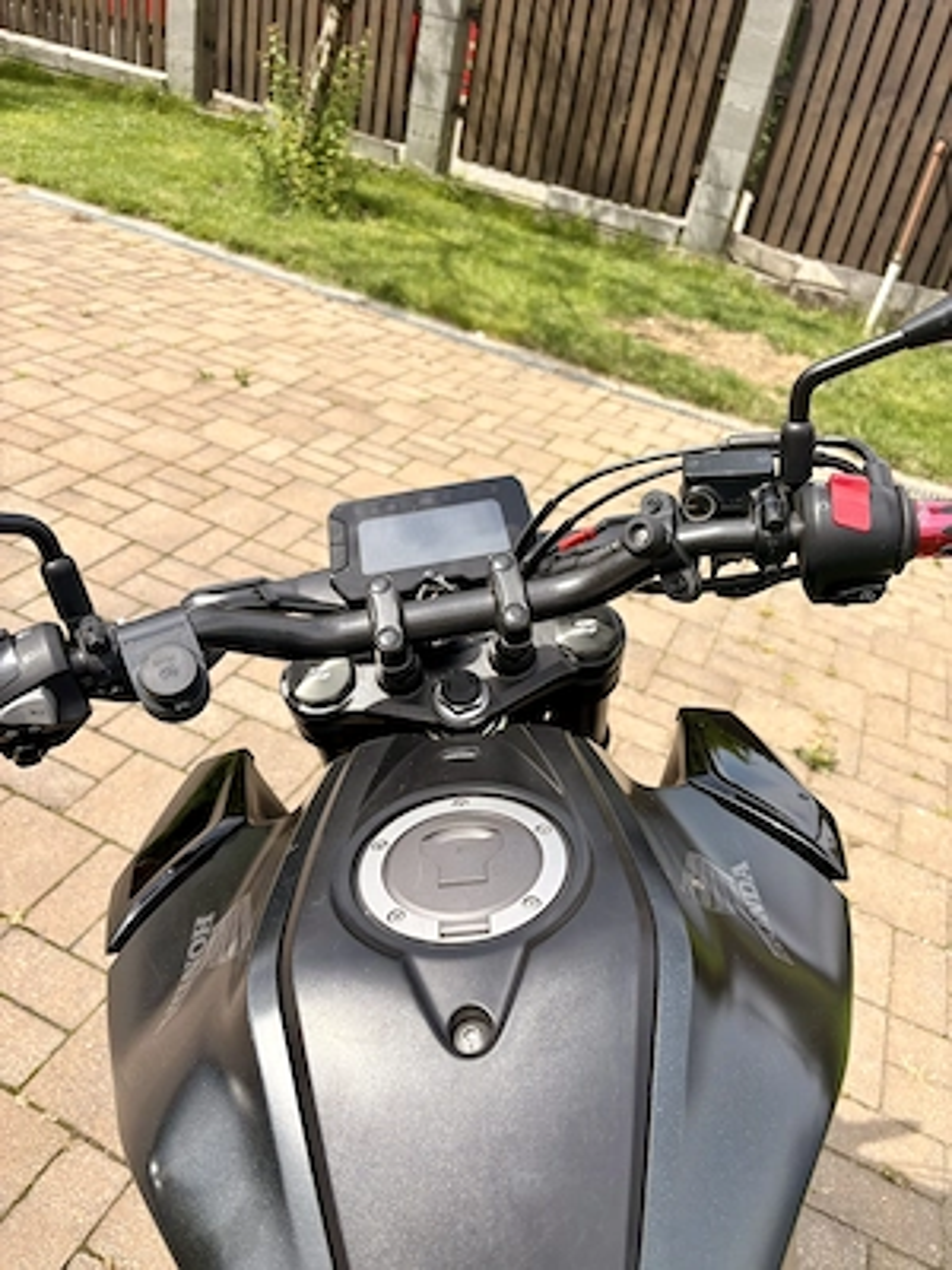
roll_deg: -12.1
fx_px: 953
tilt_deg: -34.4
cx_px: 476
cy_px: 635
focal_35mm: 26
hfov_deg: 53.1
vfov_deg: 67.3
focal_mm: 5.96
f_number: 1.6
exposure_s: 1/3125
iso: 64
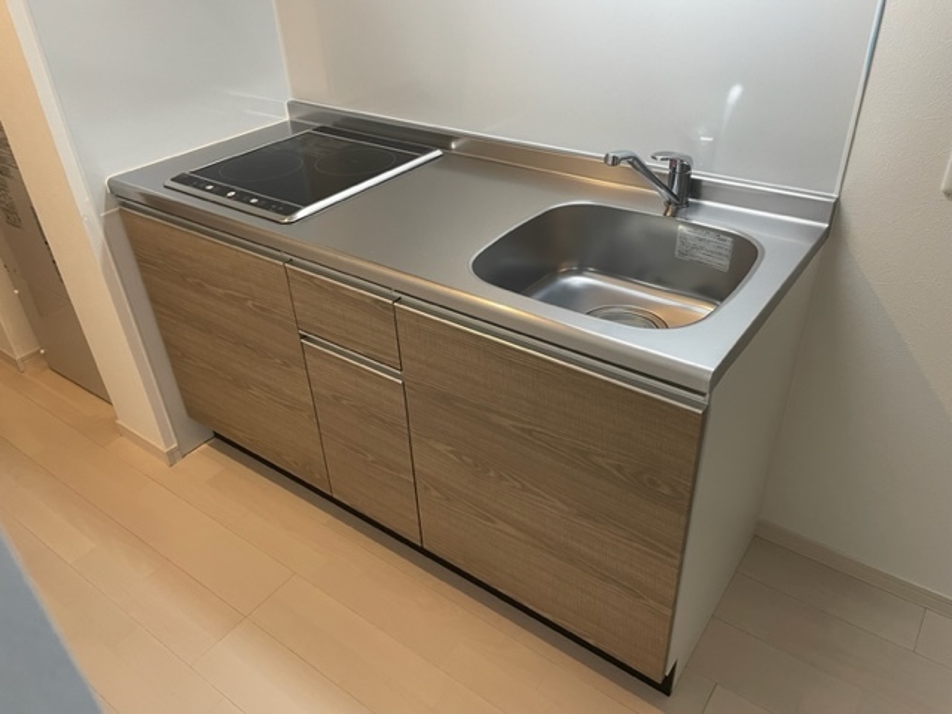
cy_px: 357
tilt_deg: -33.2
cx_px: 476
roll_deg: +2.4
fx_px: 715
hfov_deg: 67.3
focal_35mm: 26
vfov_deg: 53.1
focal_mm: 4.2
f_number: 1.6
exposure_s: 1/60
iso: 125
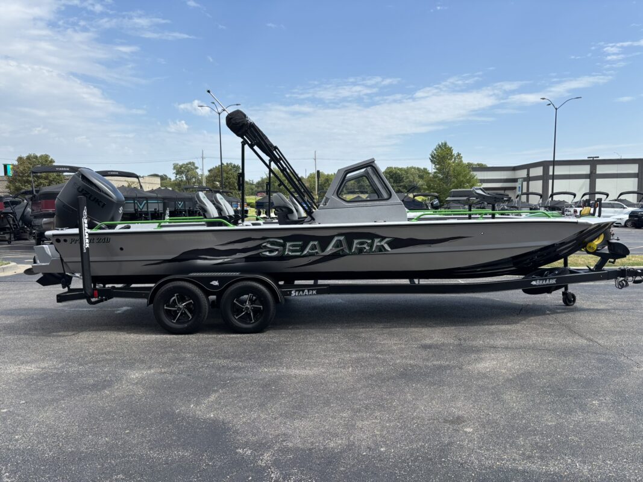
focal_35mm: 26
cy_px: 241
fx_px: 483
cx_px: 322
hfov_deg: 67.3
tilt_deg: -6.3
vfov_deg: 53.1
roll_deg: +1.0
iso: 50
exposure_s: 1/3106
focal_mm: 5.96
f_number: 1.6
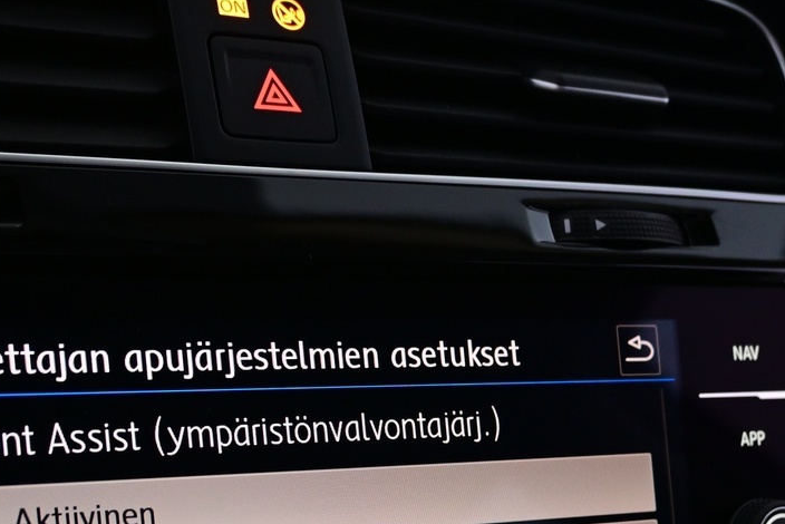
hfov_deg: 28.5
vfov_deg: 18.5
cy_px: 582
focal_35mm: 71
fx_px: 1543
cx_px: 405
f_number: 3.8
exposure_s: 1/30
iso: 900
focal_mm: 20.5
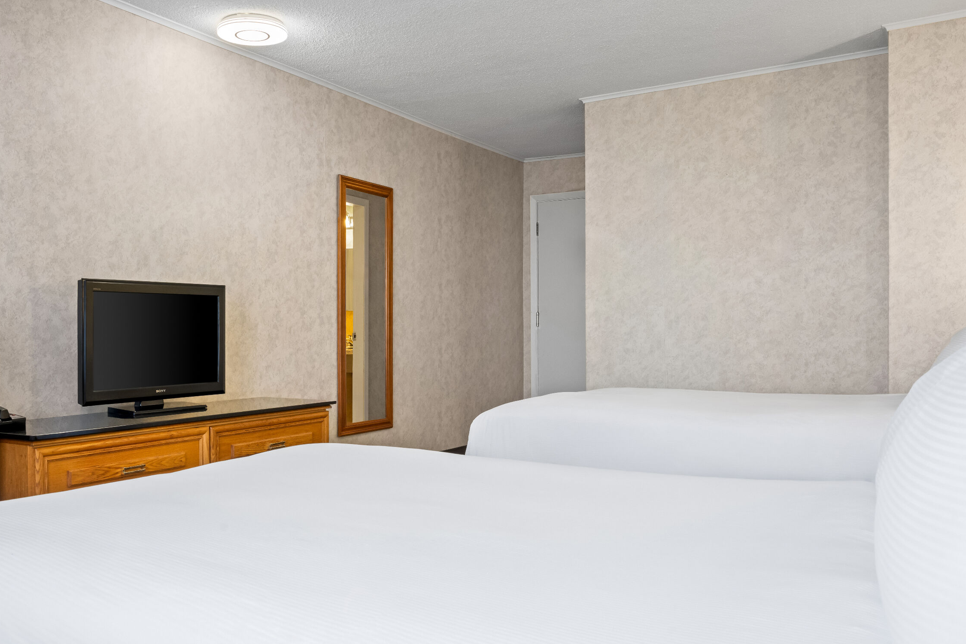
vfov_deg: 41.1
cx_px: 363
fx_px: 859
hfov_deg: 58.0
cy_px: 330
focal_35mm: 32
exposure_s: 1/2.5
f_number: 11
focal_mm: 24
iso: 400
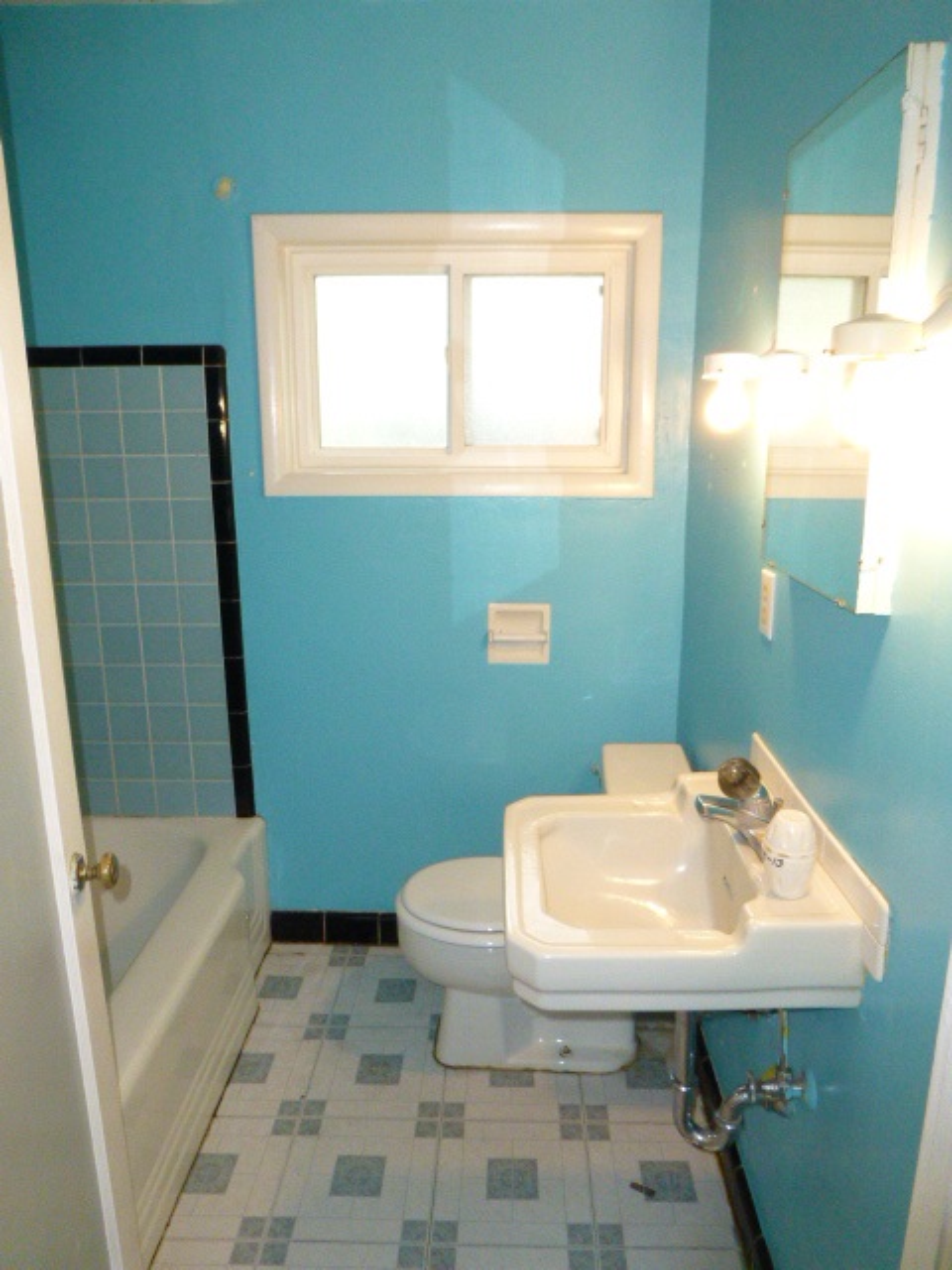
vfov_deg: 71.6
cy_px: 635
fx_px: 880
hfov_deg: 56.8
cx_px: 476
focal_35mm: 24
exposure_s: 1/60
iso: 800
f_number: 3.3
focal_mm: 4.3
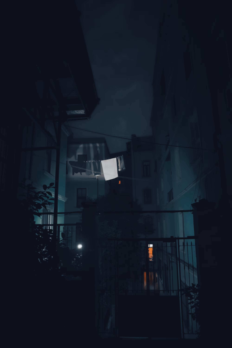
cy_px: 174
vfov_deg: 73.7
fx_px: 232
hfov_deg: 53.1
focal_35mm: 24
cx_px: 116
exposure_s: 1/13
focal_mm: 24
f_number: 3.5
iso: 500
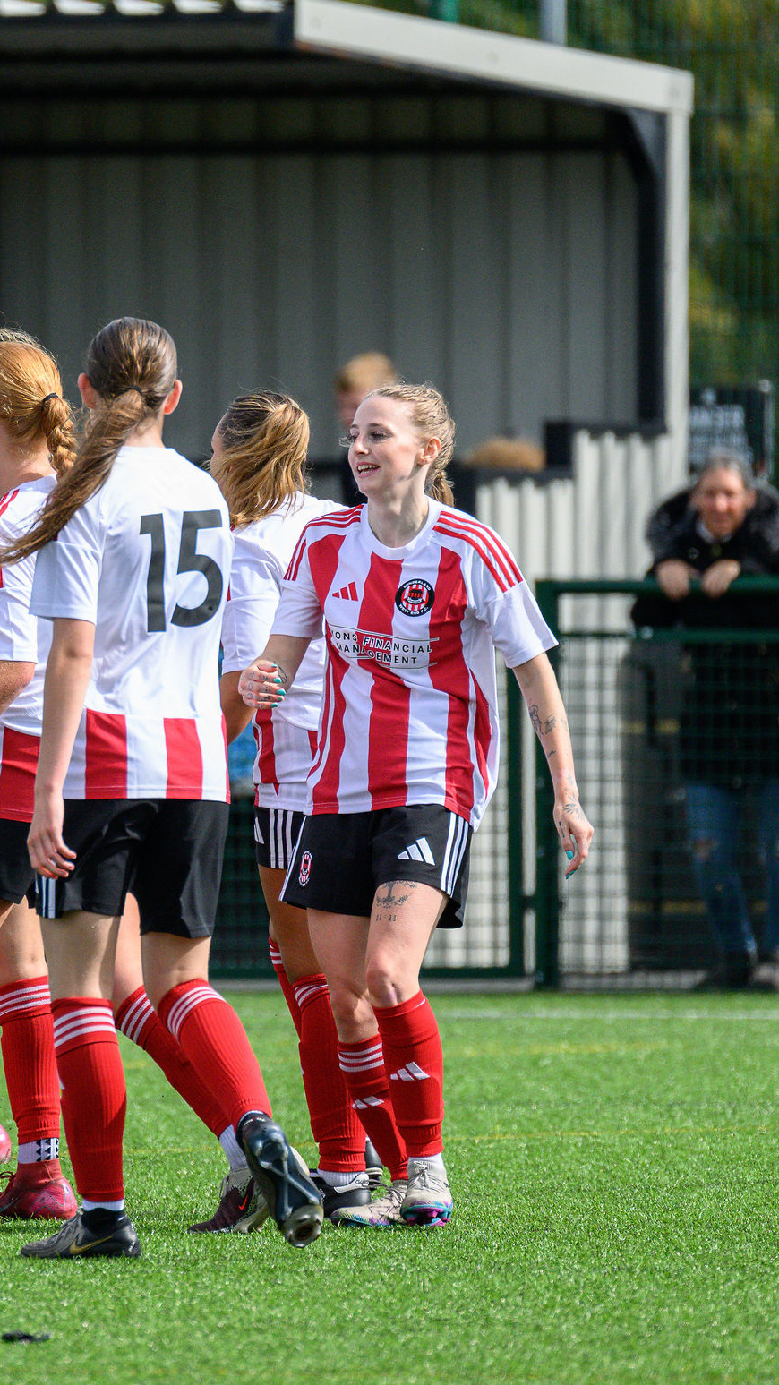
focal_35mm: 706
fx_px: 25930
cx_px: 42
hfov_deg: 1.7
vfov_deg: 3.1
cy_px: 485
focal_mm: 340
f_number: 5.3
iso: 1100
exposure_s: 1/4000
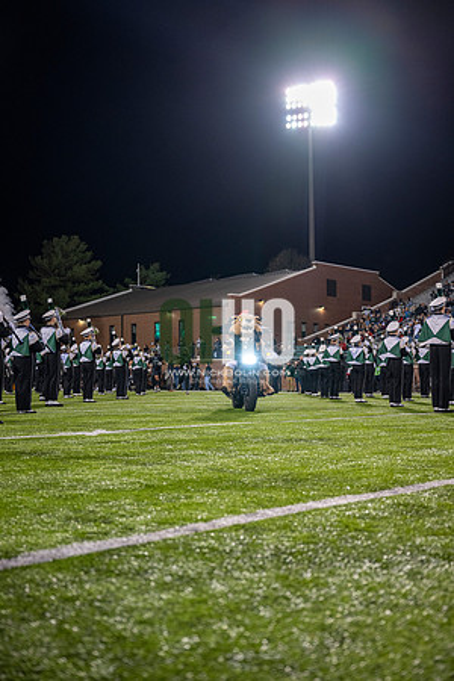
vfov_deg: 46.4
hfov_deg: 31.9
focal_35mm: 42
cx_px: 227
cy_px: 340
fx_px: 794
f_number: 3.2
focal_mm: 42
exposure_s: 1/500
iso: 1250
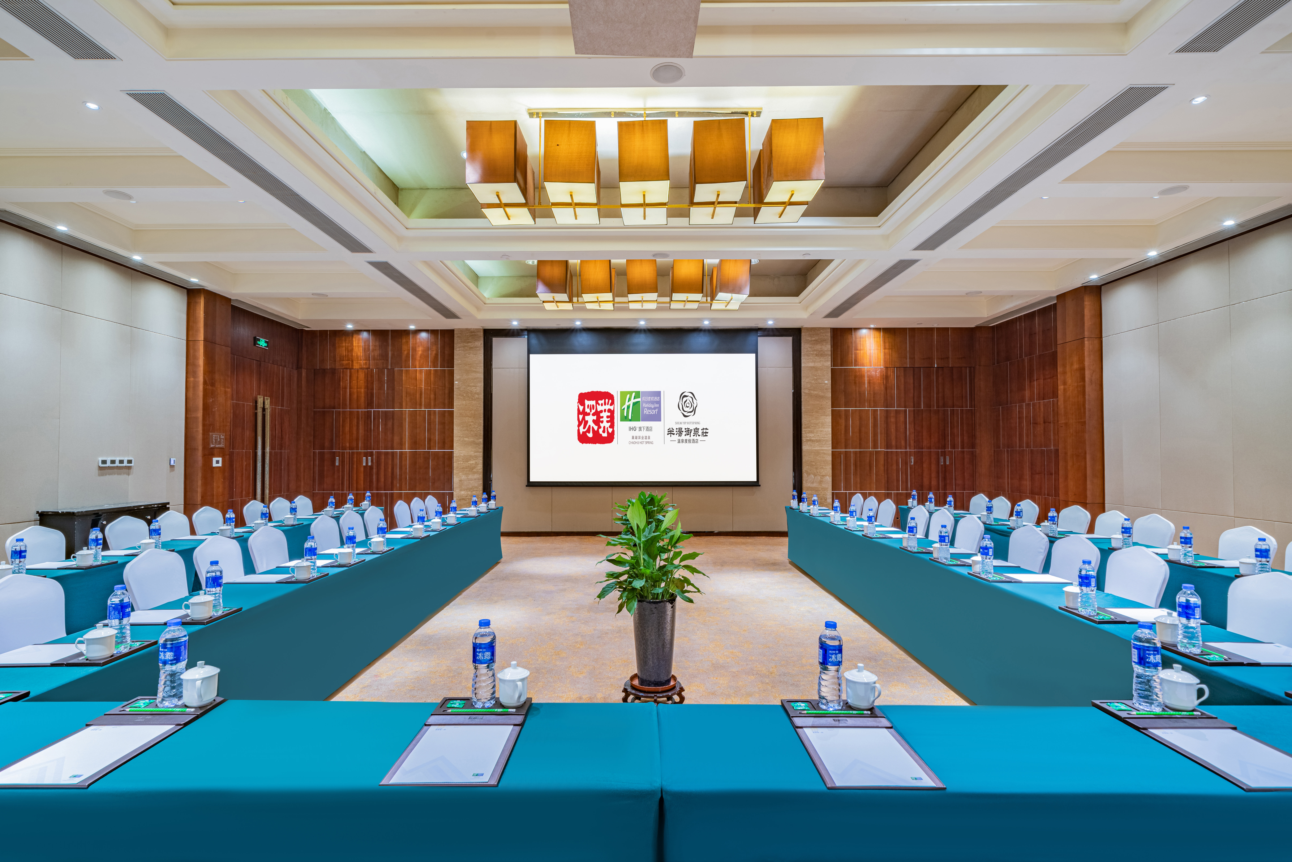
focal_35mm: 17
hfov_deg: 93.3
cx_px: 646
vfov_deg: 70.5
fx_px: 610
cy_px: 431
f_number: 10
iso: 200
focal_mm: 17
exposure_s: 1/4
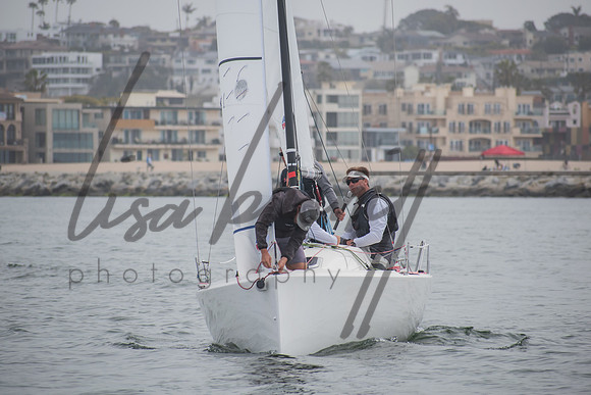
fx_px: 5338
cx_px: 296
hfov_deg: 6.3
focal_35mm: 325
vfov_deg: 4.2
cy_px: 198
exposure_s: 1/500
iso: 100
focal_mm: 210
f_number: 5.6
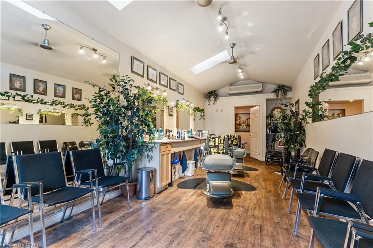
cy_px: 124
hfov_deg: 93.3
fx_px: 176
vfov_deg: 70.4
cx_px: 186
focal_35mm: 17
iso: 400
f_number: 7.1
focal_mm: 17
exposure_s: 1
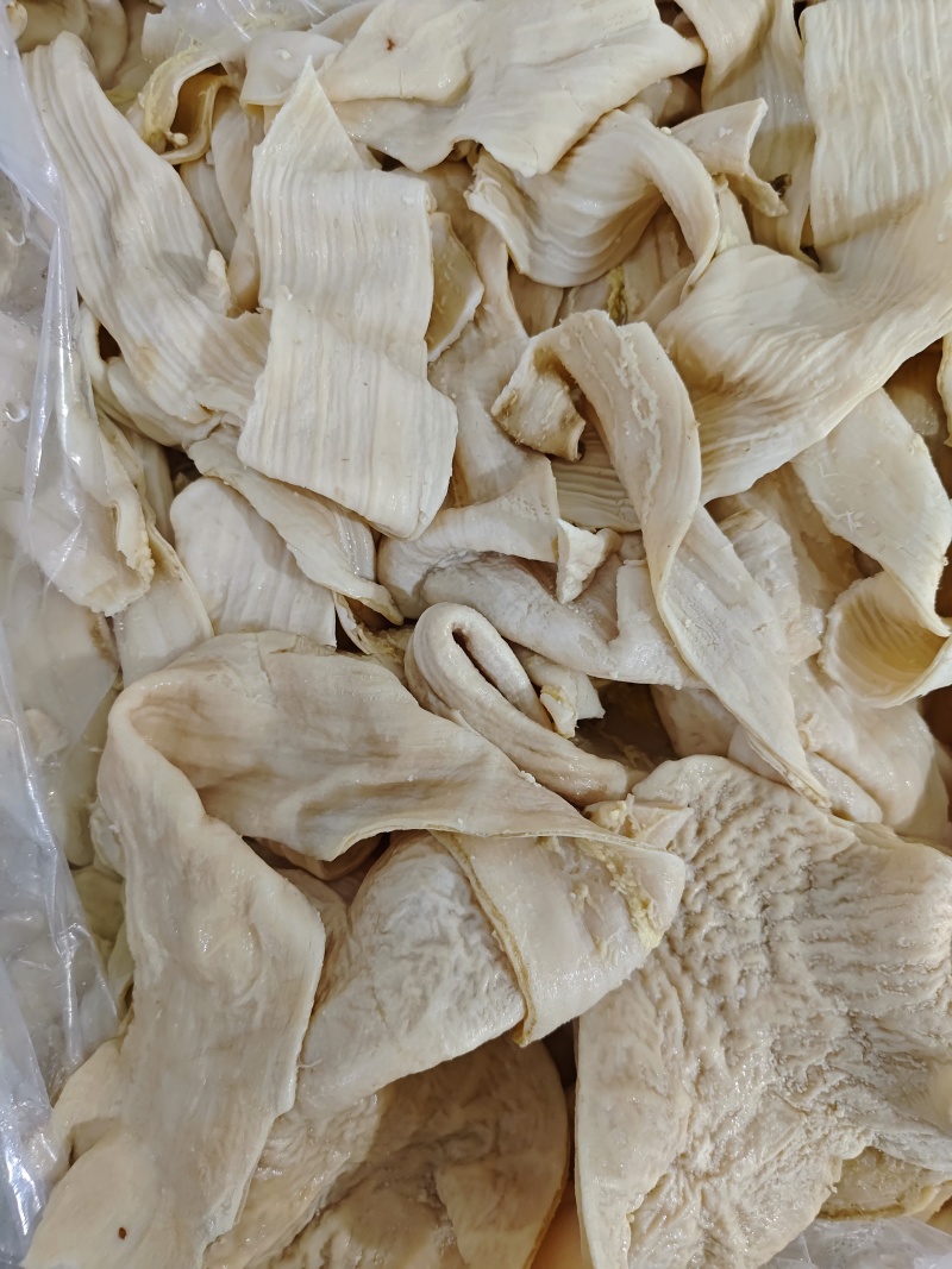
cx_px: 476
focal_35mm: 23
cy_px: 634
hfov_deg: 58.9
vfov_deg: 73.9
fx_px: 844
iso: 1083
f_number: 1.88
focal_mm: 5.56
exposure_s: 1/50
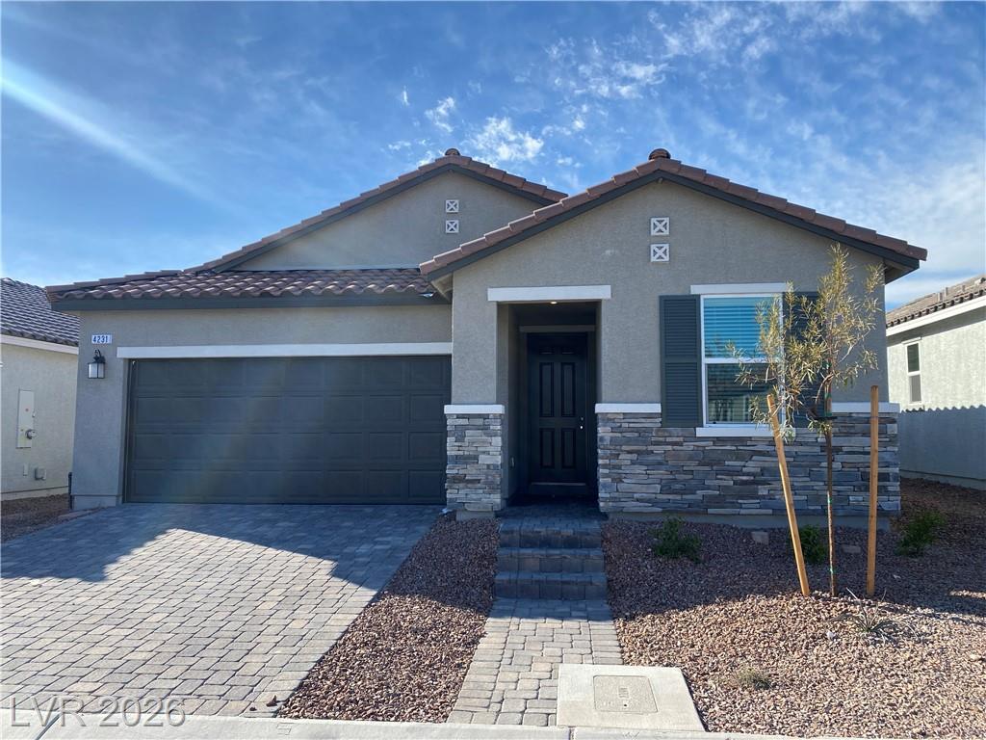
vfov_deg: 53.1
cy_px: 370
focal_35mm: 26
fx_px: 741
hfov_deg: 67.3
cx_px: 493
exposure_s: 1/1447
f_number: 1.8
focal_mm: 4.25
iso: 32
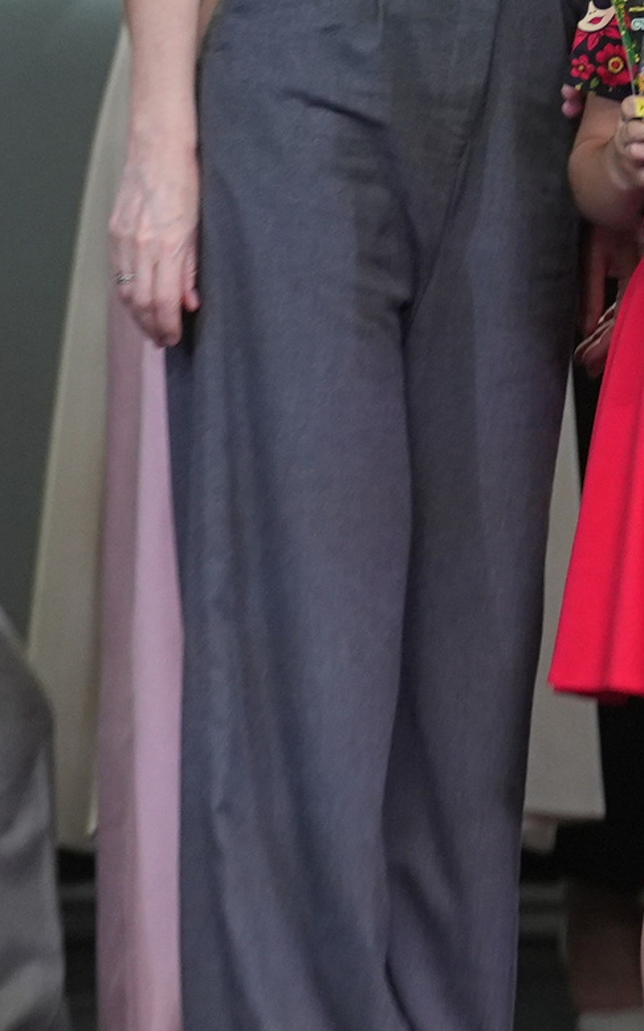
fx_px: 18176
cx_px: 799
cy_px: -79
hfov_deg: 2.0
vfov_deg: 3.2
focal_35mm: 647
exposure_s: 1/250
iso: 1000
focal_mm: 129
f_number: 2.8
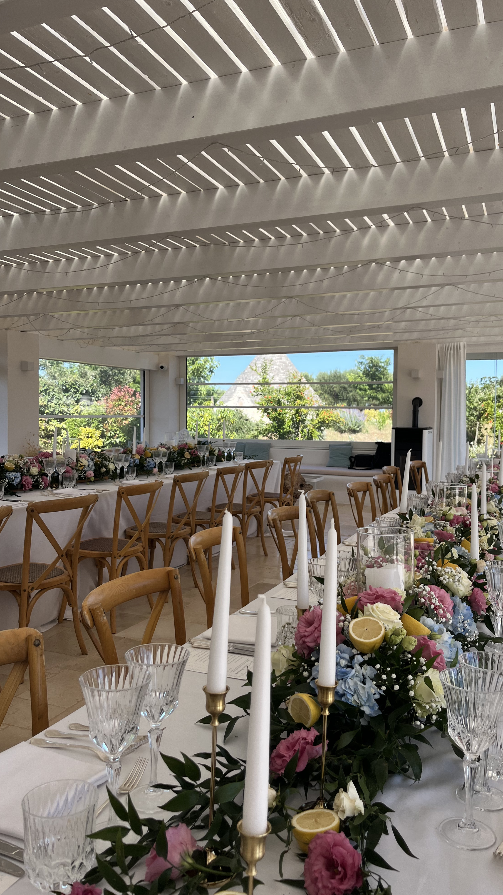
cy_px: 438
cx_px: 283
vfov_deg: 66.1
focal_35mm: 29
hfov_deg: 40.1
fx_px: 688
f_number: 1.6
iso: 50
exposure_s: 1/1140
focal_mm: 5.1
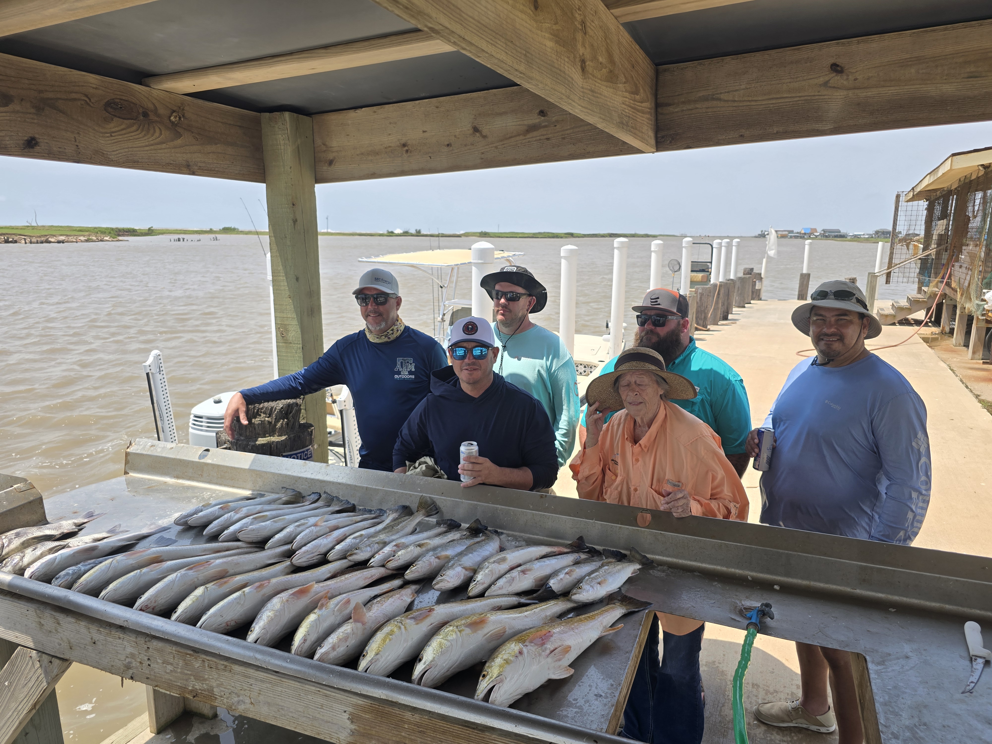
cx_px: 496
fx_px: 659
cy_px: 372
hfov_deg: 73.9
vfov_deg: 58.9
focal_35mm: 23
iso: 12
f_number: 1.7
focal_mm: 6.3
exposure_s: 1/594
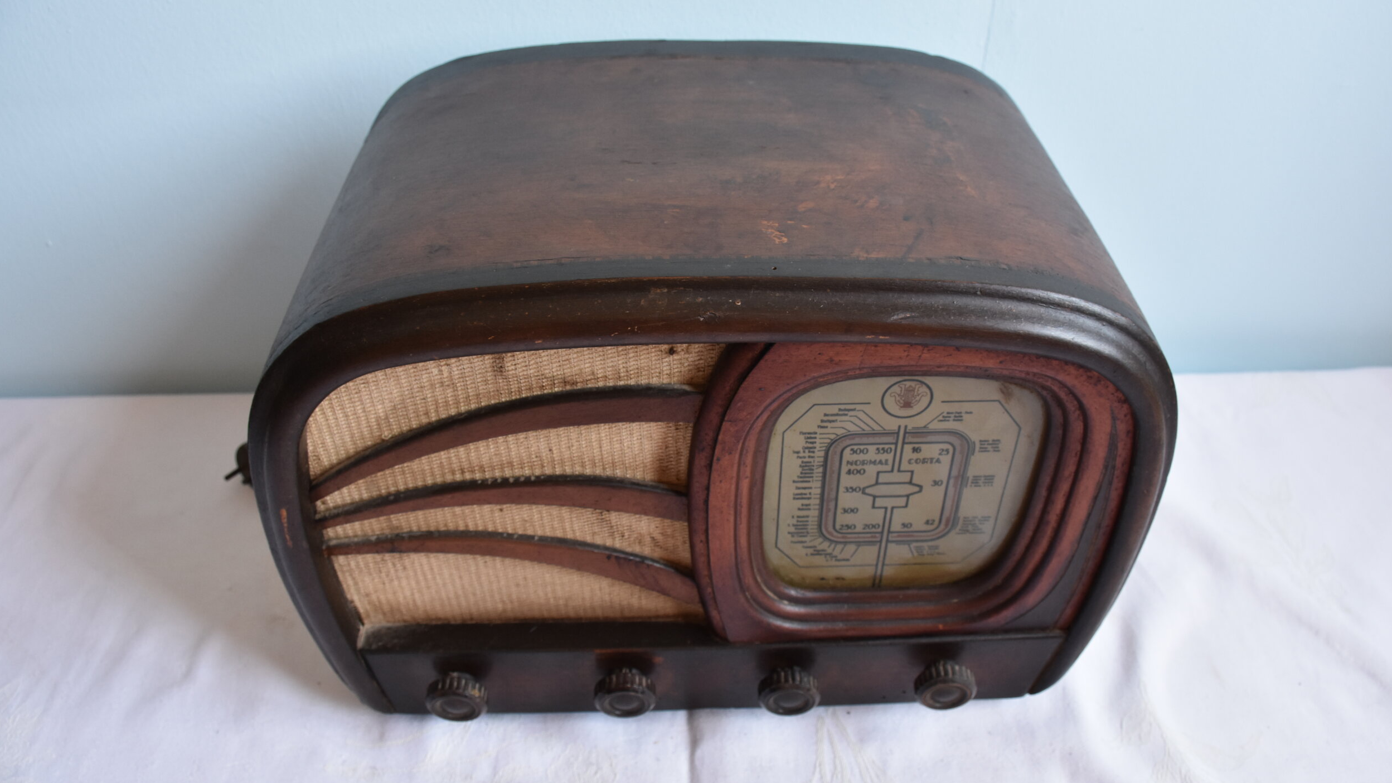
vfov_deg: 40.1
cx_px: 711
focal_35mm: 29
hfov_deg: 66.1
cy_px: 364
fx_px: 1070
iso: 800
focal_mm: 18
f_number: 5.6
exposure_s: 1/125
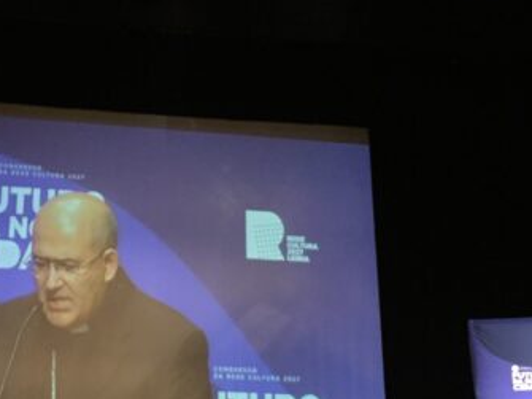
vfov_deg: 22.6
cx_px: 205
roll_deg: -1.5
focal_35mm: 65
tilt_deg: +18.4
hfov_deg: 29.7
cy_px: 193
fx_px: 999
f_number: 2.2
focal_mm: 4.15
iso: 250
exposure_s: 1/25
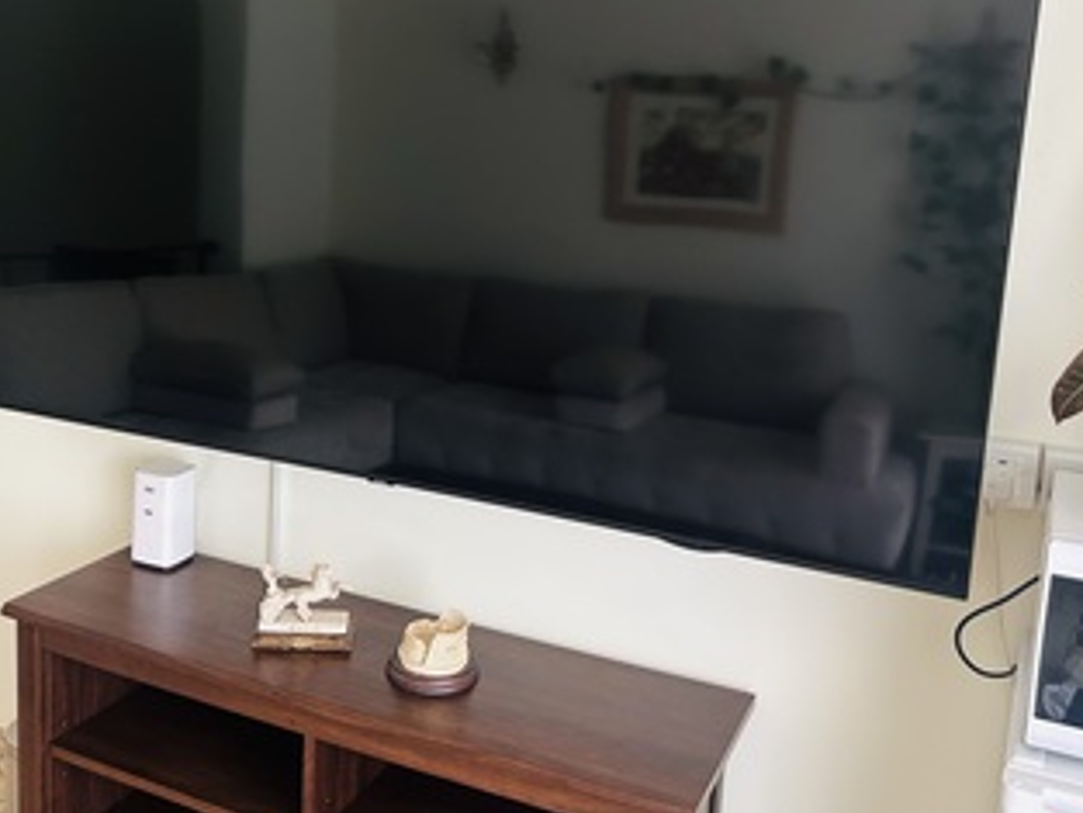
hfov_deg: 48.7
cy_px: 285
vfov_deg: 37.4
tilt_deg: -9.3
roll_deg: -2.4
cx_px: 445
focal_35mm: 38
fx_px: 1189
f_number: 1.5
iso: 160
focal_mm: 5.7
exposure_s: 1/60
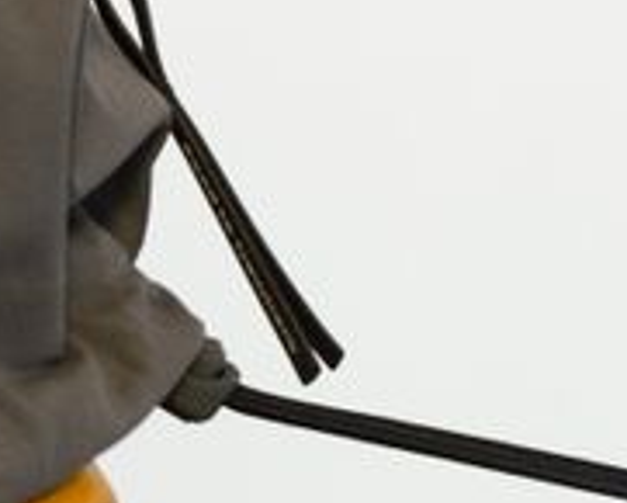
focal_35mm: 331
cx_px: 222
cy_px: 120
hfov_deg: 5.8
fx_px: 6146
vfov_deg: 4.7
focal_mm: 50
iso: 1600
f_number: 4.5
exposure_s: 1/125
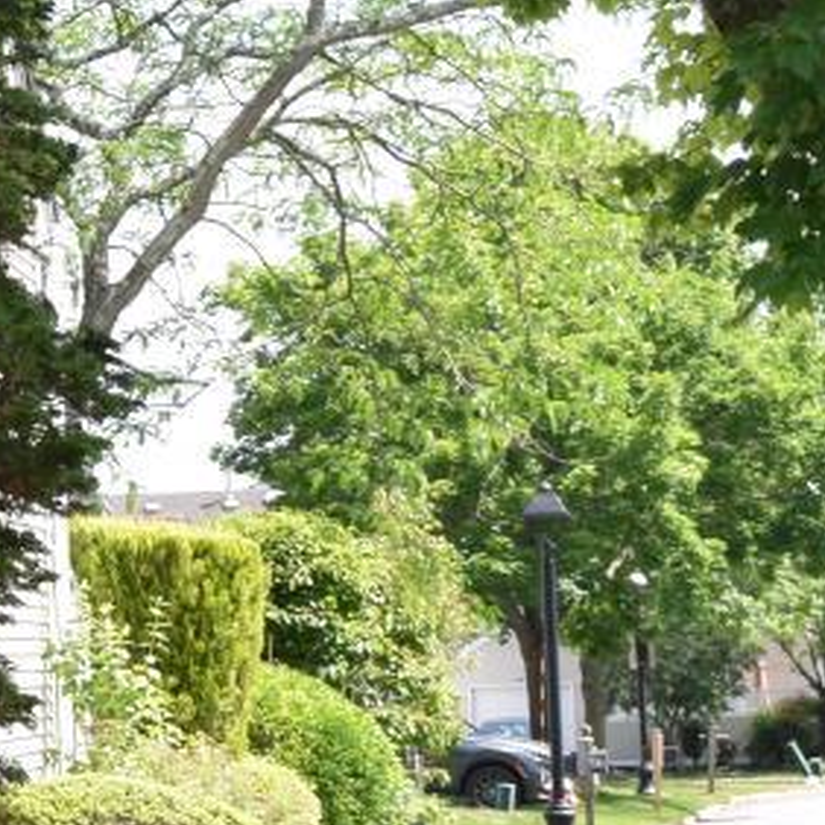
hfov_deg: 9.9
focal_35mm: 163
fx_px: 4395
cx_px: -840
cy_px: 477
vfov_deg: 10.7
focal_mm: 24
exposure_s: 1/250
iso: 320
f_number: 8
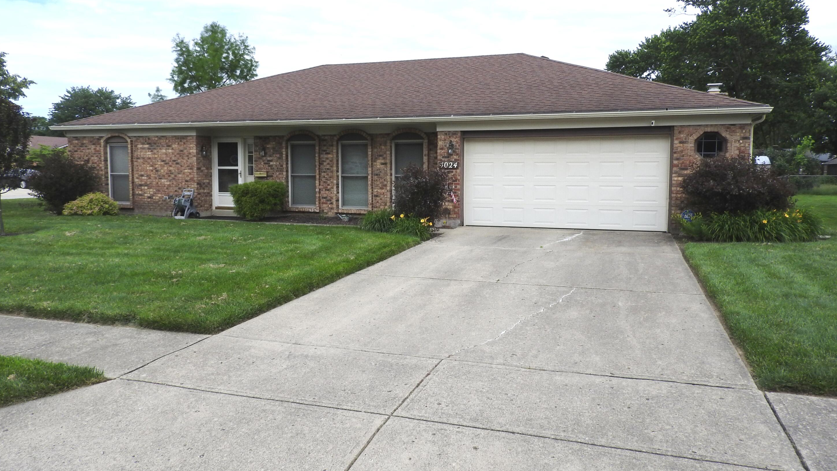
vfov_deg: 42.8
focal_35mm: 27
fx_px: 599
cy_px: 211
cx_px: 414
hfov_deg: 69.9
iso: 100
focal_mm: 4.3
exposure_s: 1/1250
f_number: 3.3
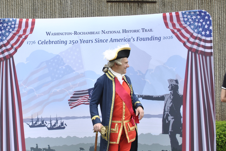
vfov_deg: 19.0
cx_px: 62
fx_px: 453
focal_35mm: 72
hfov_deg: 27.7
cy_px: 69
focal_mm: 24
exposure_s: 1/160
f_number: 5
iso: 100
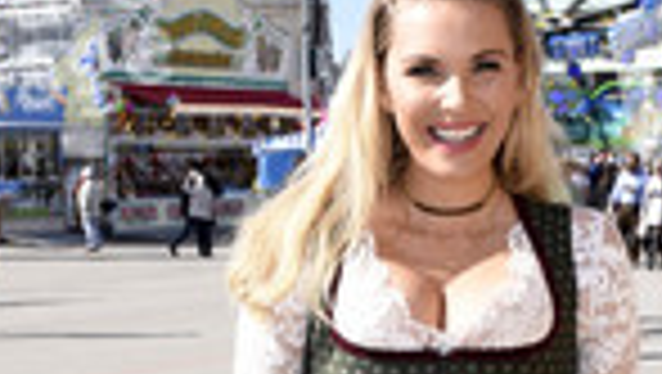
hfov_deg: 18.5
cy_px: 734
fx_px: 2028
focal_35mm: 115
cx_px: 432
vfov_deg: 9.8
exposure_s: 1/160
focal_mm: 27
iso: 160
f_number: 9
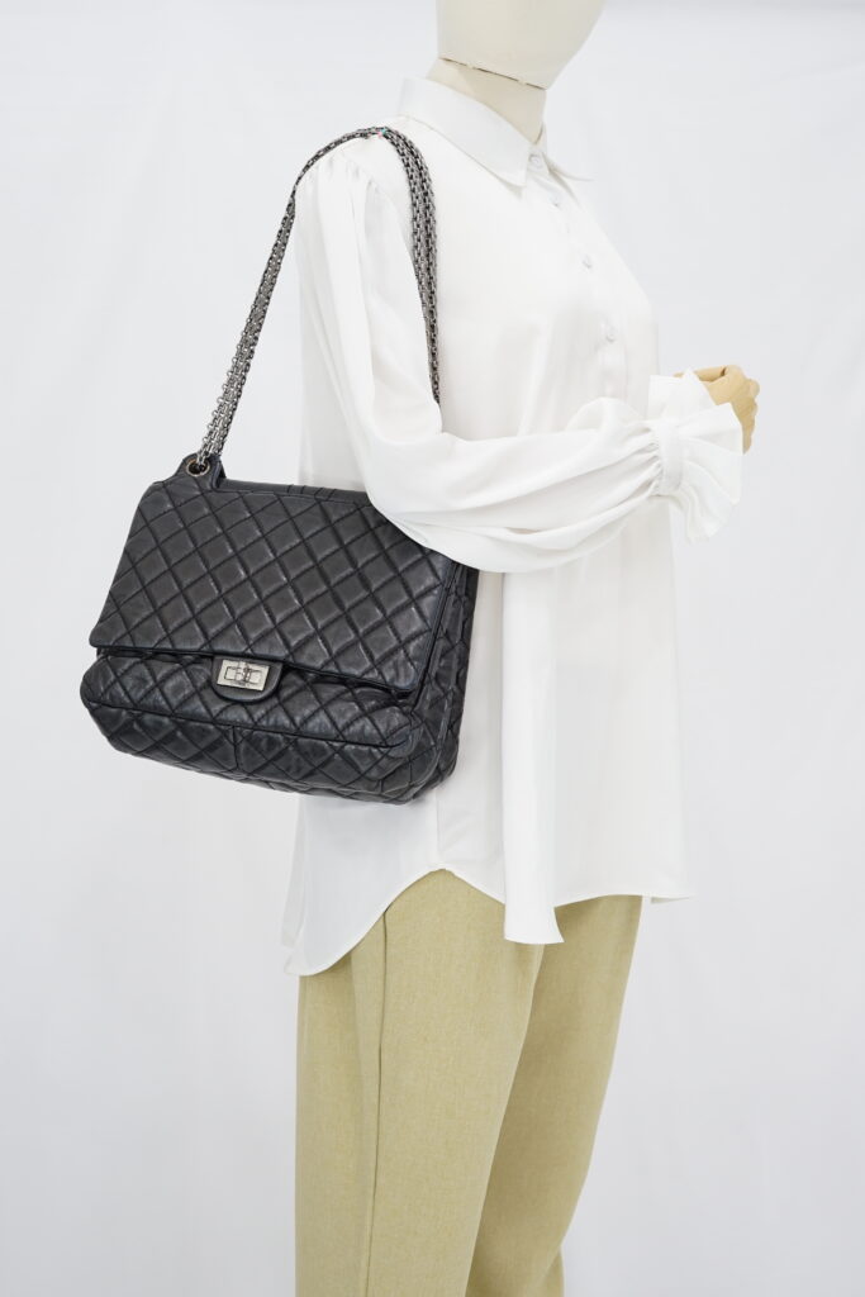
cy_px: 648
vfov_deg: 39.6
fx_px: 1801
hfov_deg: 27.0
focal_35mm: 50
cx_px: 432
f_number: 6.3
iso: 640
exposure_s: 1/8
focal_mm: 50
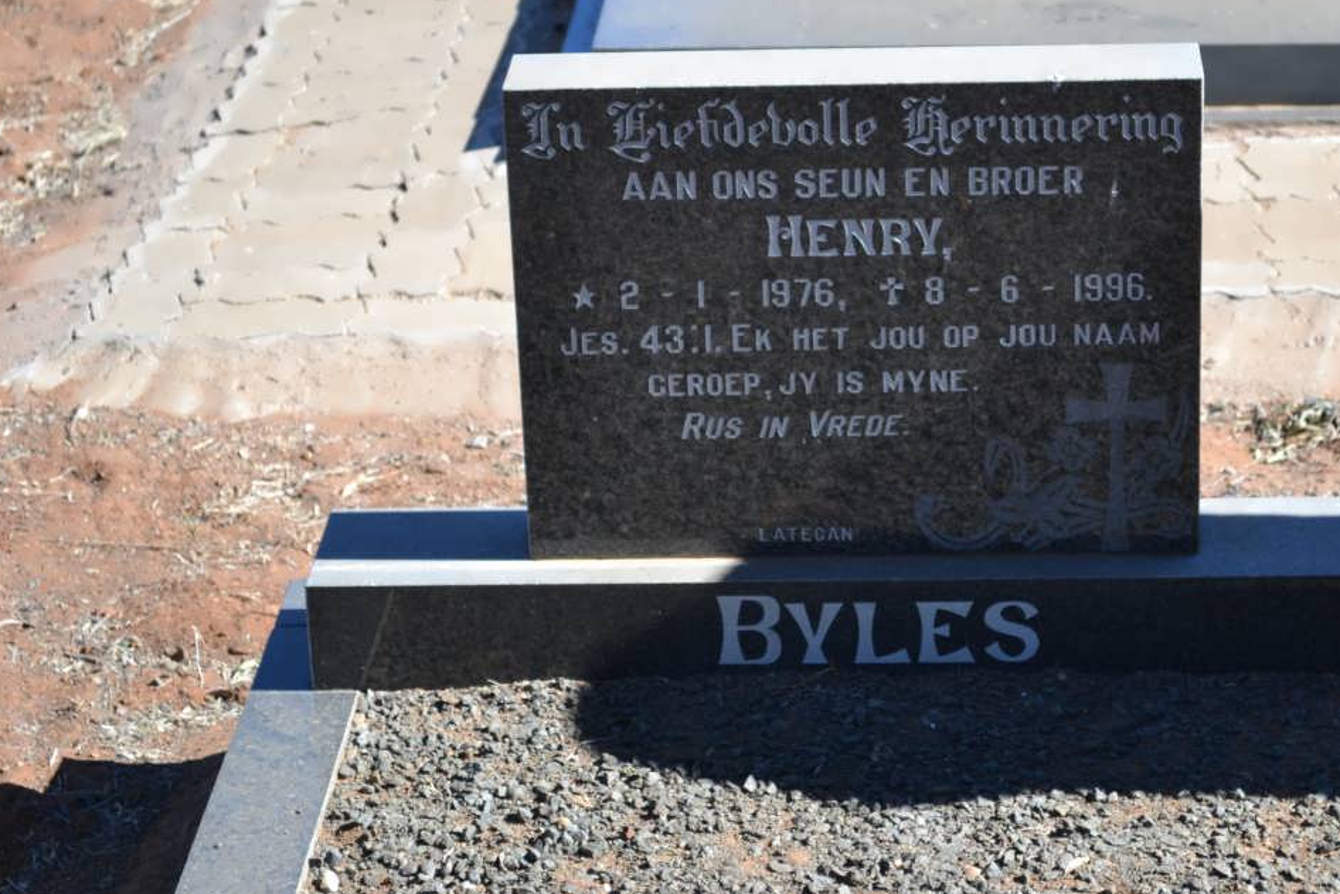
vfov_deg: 13.1
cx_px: 806
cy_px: 392
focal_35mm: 105
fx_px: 3895
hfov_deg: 19.5
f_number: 5.6
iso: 280
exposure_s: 1/125
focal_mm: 55
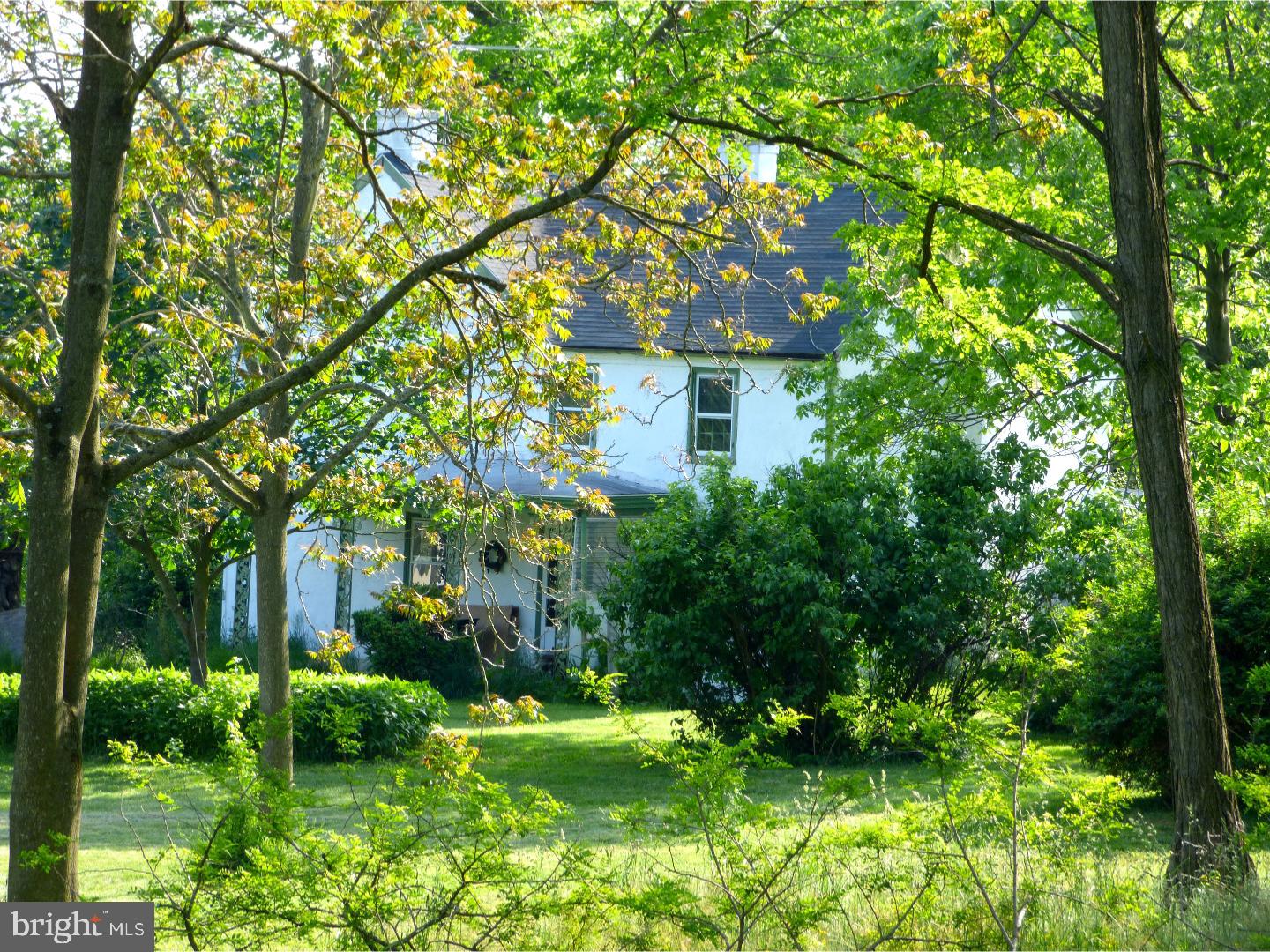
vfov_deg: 9.8
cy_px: 476
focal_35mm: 152
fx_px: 5577
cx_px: 635
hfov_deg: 13.0
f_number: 5.3
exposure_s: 1/100
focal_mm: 24.7
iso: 100
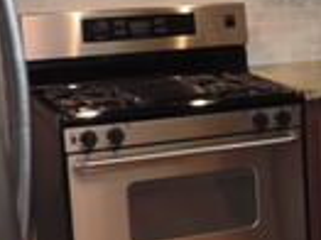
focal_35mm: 117
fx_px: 1084
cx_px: 507
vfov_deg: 12.6
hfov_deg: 15.3
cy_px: 61
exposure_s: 1/30
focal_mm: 4.3
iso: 200
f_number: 3
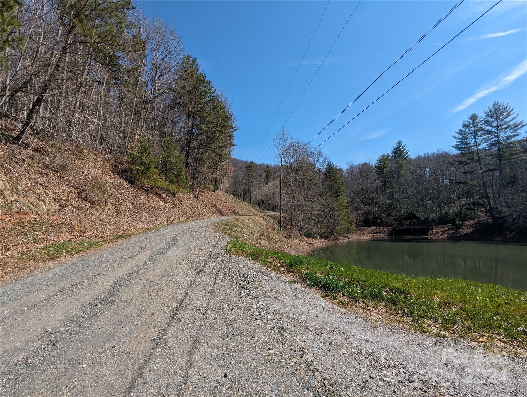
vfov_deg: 78.2
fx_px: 244
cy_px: 198
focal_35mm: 16
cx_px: 264
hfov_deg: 94.4
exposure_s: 1/1603
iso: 48
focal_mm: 2.35
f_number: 2.2
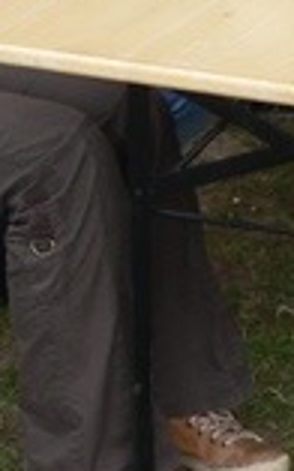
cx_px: 396
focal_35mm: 194
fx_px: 2489
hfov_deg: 6.7
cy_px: -129
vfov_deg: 10.6
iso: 80
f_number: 3.7
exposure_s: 1/125
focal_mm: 6
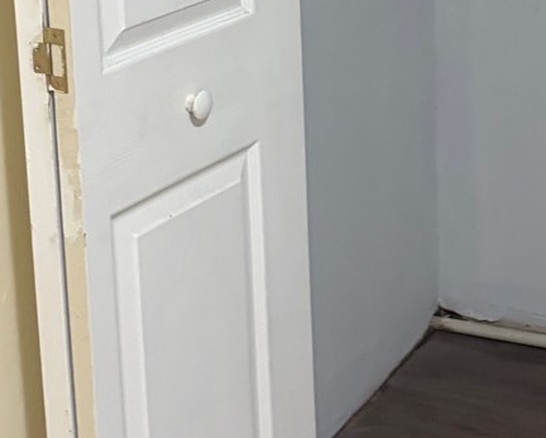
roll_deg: -0.4
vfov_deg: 15.8
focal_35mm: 94
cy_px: -73
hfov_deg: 20.3
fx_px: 1520
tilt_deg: -9.4
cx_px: 348
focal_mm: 5.96
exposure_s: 1/60
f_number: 1.6
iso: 250
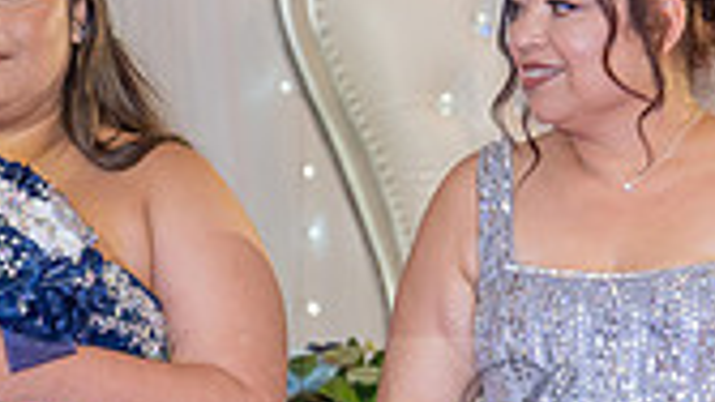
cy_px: 549
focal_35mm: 289
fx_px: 5480
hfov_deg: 7.4
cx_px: 929
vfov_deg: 4.2
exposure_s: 1/200
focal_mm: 70
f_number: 2.8
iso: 1000
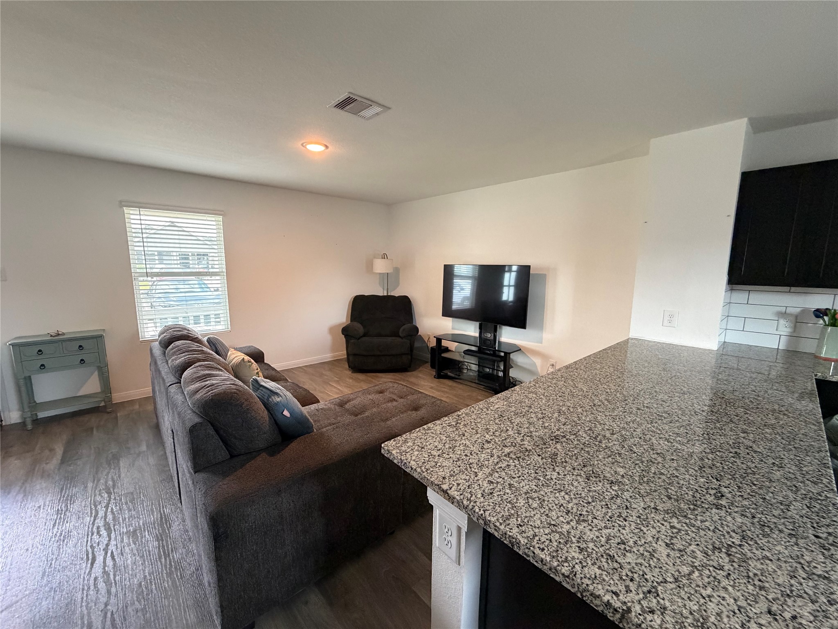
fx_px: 339
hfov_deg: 102.1
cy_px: 314
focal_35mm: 14
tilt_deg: -8.4
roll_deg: +0.1
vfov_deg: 85.7
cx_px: 419
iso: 500
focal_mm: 2.22
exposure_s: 1/60
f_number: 2.2
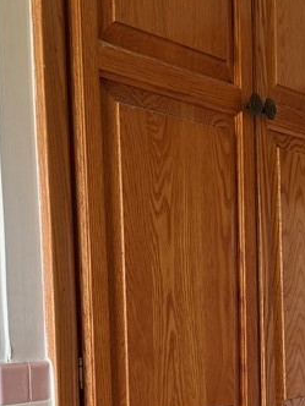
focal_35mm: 74
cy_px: 360
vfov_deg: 25.6
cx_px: 232
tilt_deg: -3.5
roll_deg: +1.2
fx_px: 869
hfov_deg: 19.7
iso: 200
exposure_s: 1/60
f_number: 1.78
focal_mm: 6.76
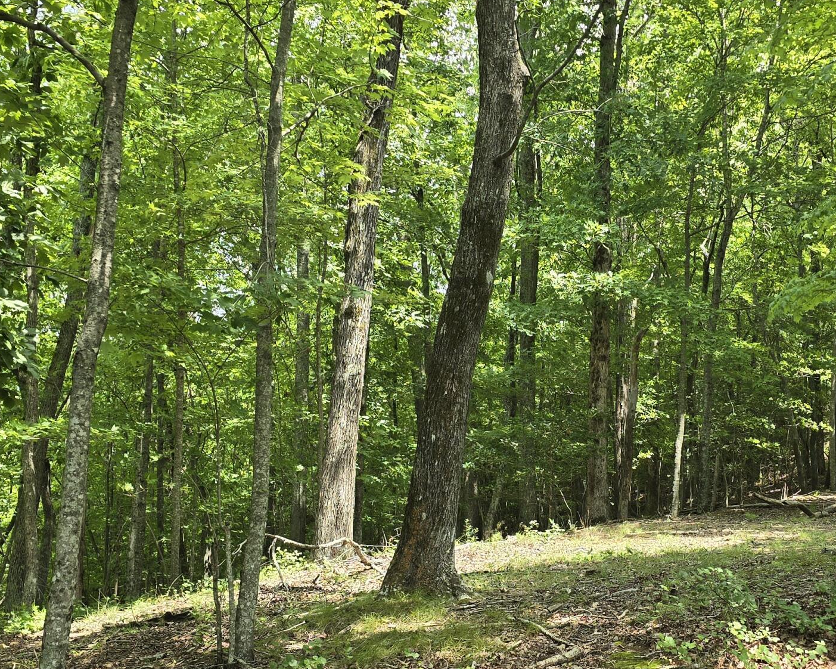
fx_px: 1187
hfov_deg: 38.3
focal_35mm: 48
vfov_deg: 31.3
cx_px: 562
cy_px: 414
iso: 32
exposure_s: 1/180
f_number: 1.7
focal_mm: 6.3
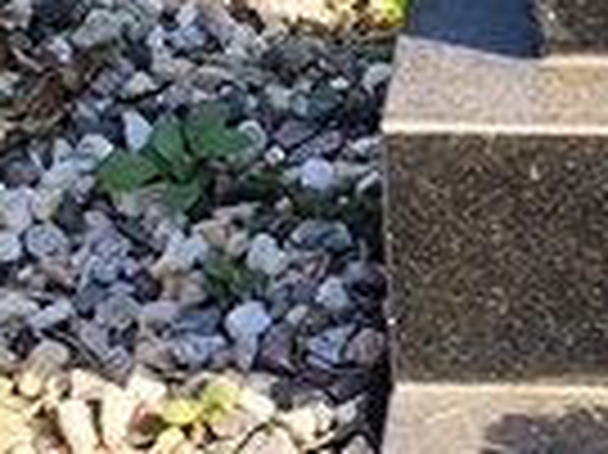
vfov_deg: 4.8
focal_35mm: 297
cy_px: -710
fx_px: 5212
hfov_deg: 6.6
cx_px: 849
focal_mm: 4.71
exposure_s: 1/569
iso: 50
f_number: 1.7
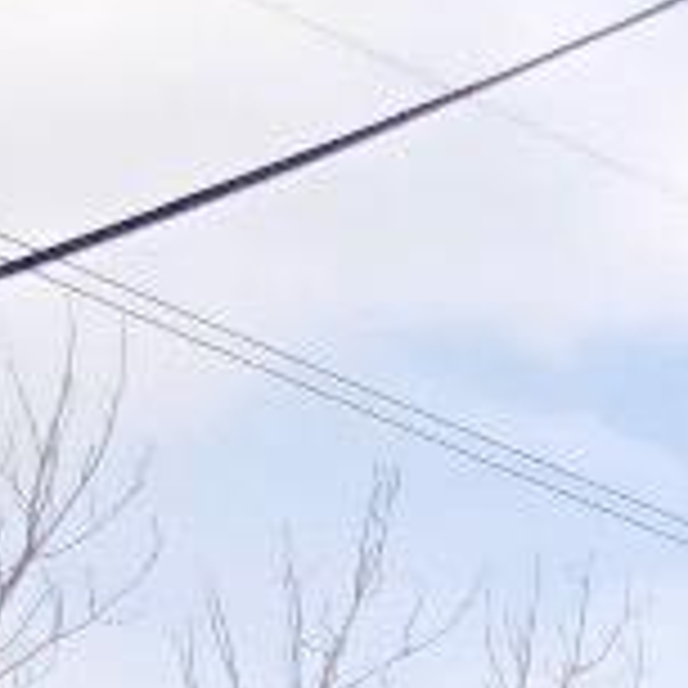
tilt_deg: +12.3
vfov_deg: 7.1
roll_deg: -0.1
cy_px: 1578
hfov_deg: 5.9
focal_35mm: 233
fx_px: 5239
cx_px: 3143
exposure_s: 1/558
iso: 20
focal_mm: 4
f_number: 1.8
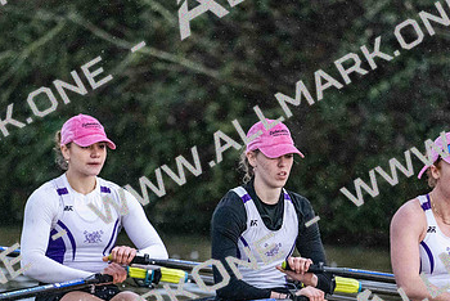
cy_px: 228
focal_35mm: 662
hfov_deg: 3.1
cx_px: 247
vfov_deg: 2.1
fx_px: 8282
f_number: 4.5
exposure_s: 1/1600
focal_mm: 400
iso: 16000
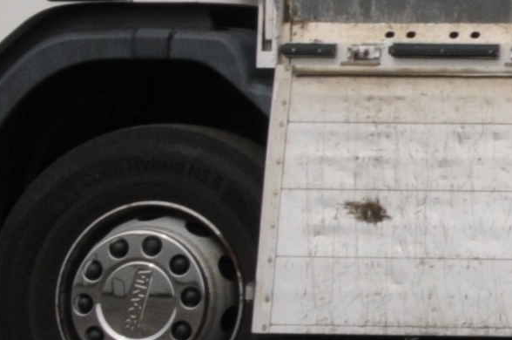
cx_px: 1429
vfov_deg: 6.8
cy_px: -237
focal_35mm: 197
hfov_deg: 8.9
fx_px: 2797
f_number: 10
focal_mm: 18
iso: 320
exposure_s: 1/400
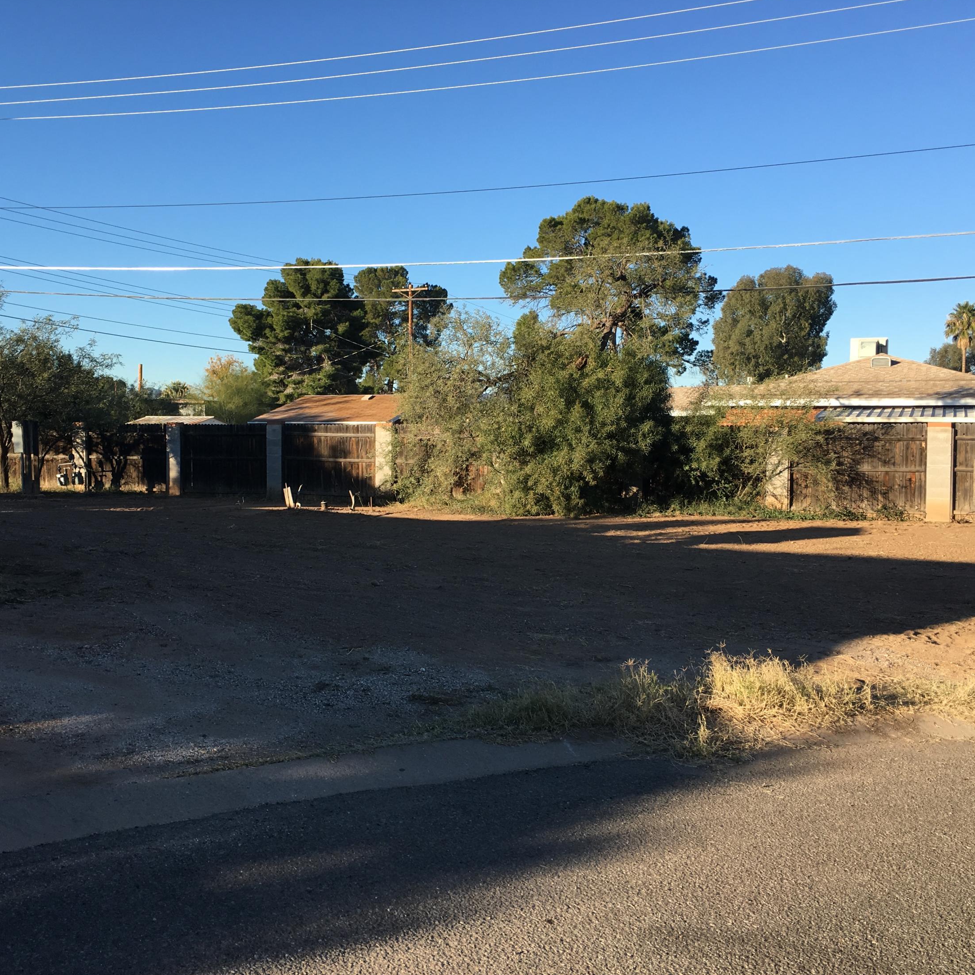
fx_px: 1115
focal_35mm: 35
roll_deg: -0.7
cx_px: 445
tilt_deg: -2.0
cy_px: 493
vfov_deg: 47.2
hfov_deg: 47.2
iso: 25
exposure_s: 1/732
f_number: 2.2
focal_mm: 4.15
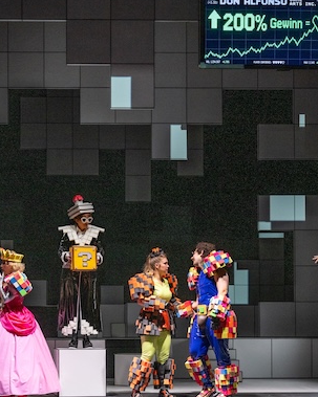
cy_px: 202
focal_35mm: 59
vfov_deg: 32.0
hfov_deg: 25.7
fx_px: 694
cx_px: 117
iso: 1600
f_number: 3.5
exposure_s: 1/400
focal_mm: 39
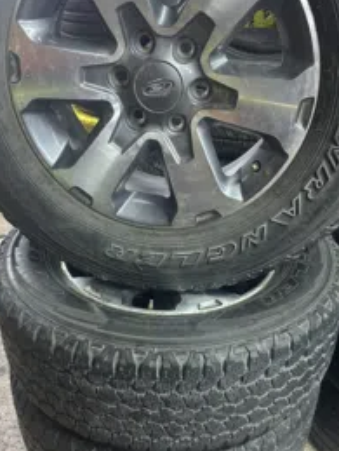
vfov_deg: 49.7
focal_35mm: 37
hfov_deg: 38.7
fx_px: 482
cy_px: 275
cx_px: 153
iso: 400
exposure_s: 1/50
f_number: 1.78
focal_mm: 6.86
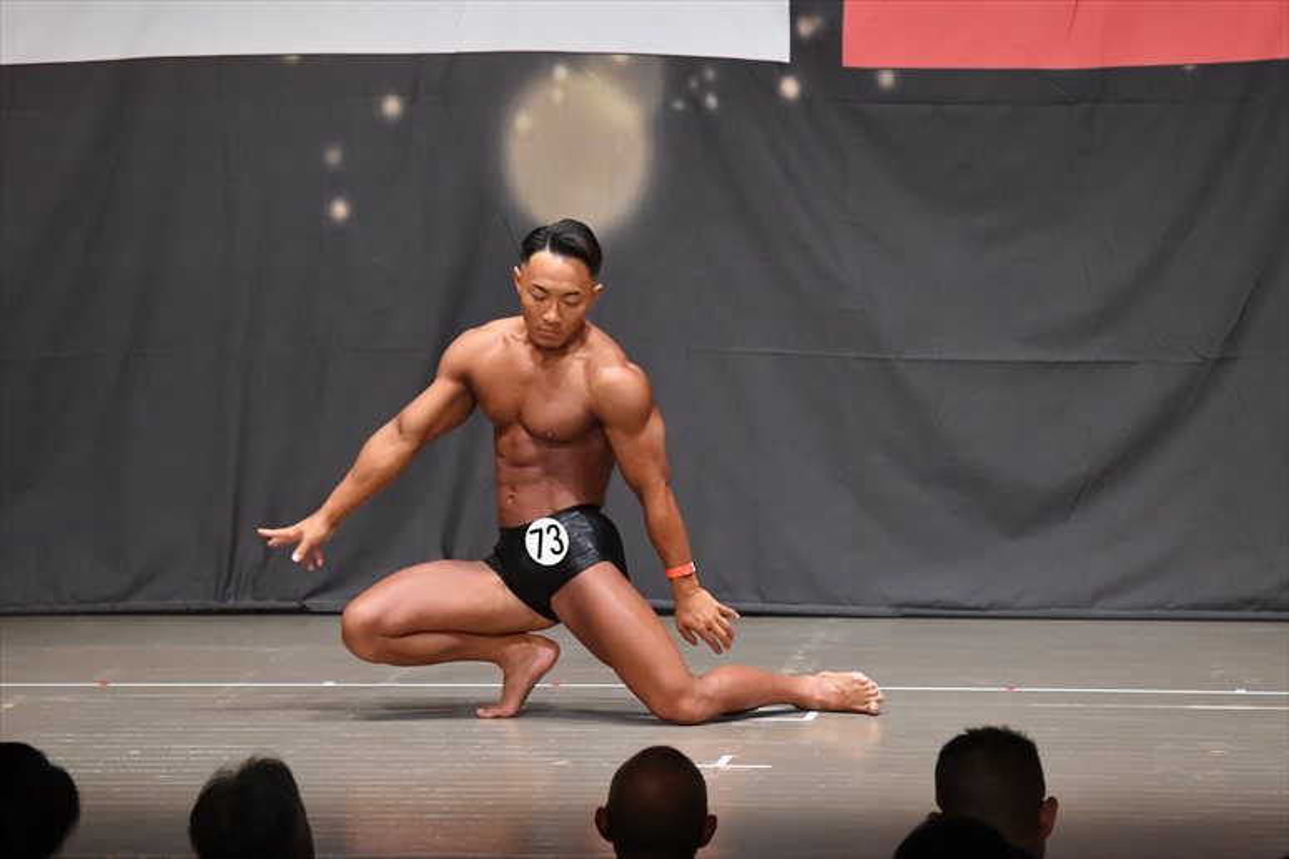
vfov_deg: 5.7
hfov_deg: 8.6
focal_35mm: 240
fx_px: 8589
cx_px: 644
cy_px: 430
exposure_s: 1/400
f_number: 5.6
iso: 8000
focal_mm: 160
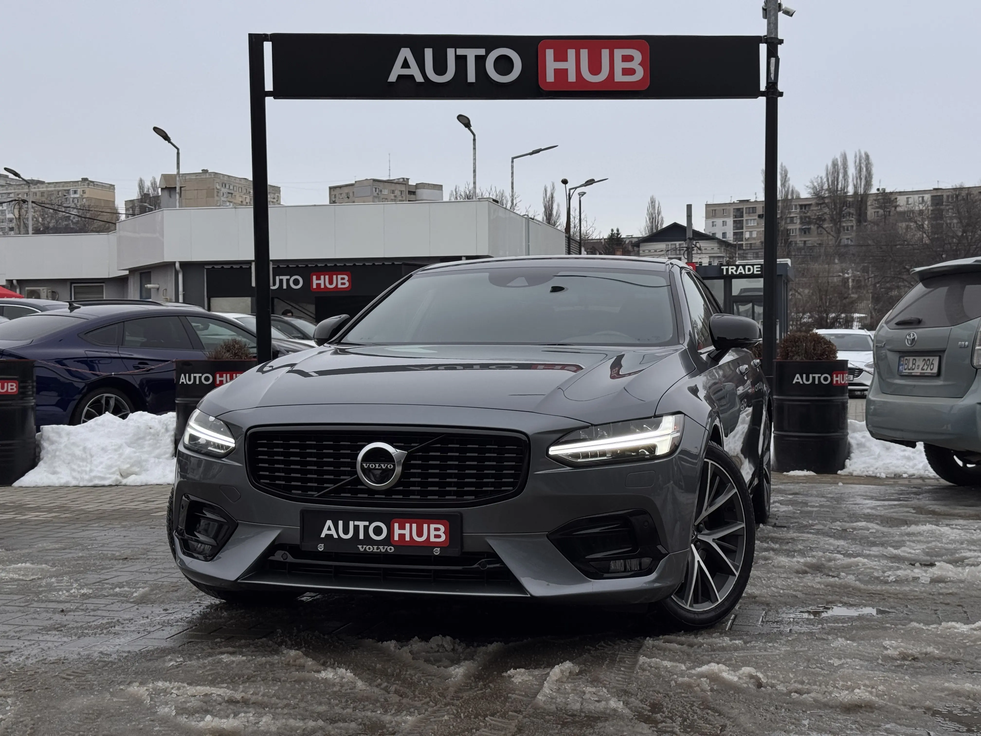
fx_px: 1360
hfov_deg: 39.7
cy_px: 368
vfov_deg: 30.3
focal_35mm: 48
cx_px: 490
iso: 64
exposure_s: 1/2959
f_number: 1.78
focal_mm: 6.76
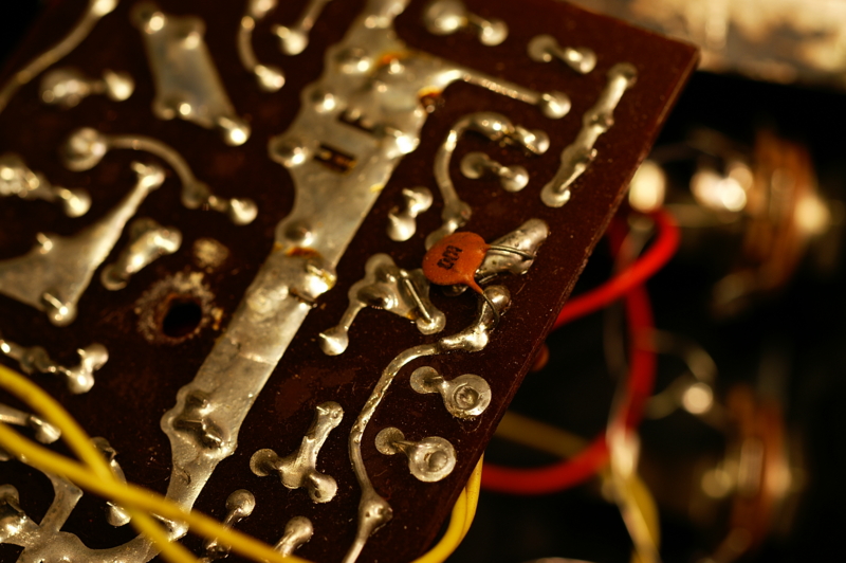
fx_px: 1761
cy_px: 282
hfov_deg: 27.0
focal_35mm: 75
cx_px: 423
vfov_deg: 18.2
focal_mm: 50
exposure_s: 1/4
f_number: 5
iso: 100
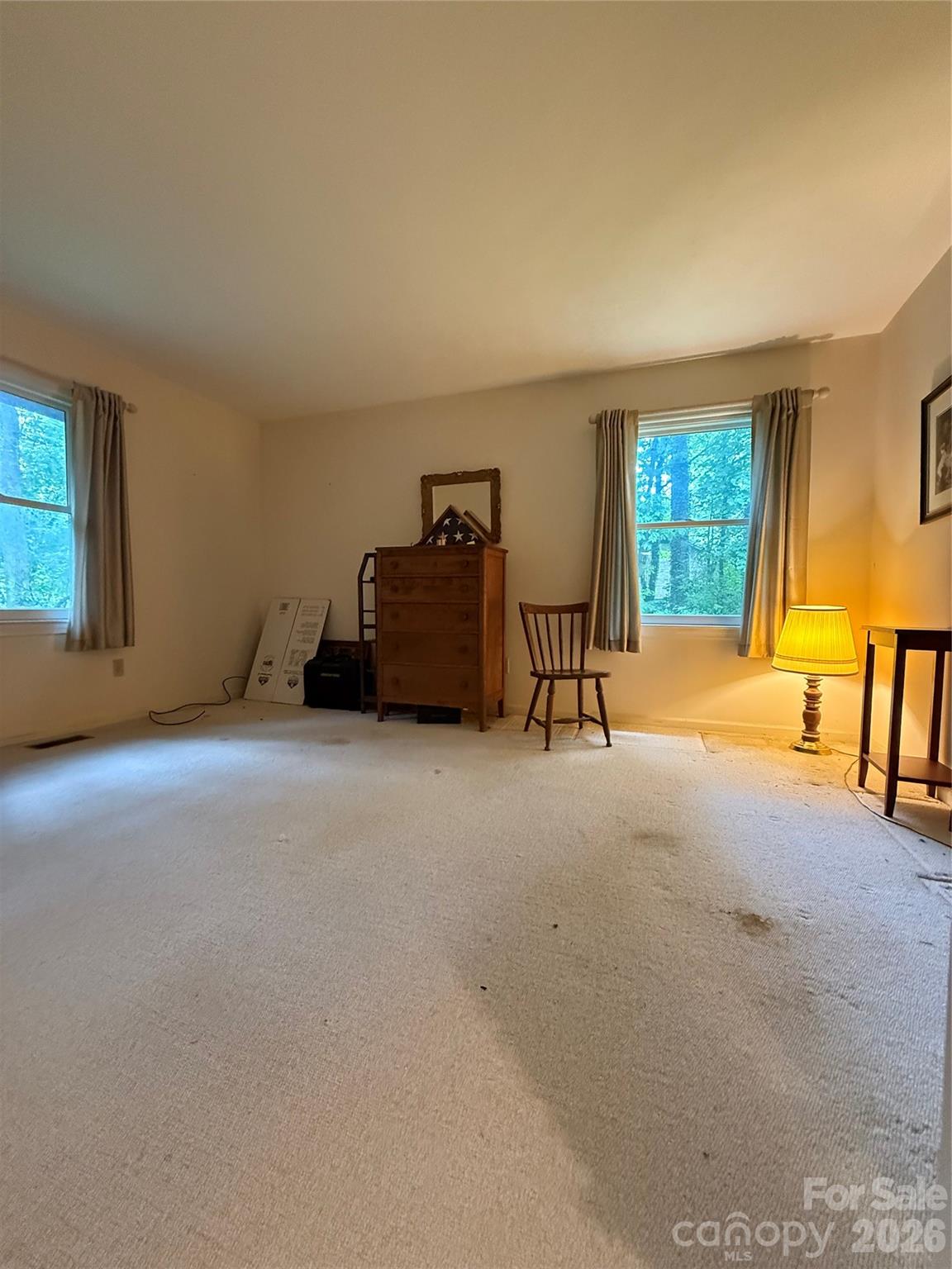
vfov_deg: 102.1
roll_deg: -1.2
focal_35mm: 14
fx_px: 513
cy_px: 634
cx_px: 476
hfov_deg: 85.7
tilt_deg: -2.4
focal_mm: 2.22
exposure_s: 1/60
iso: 800
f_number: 2.2
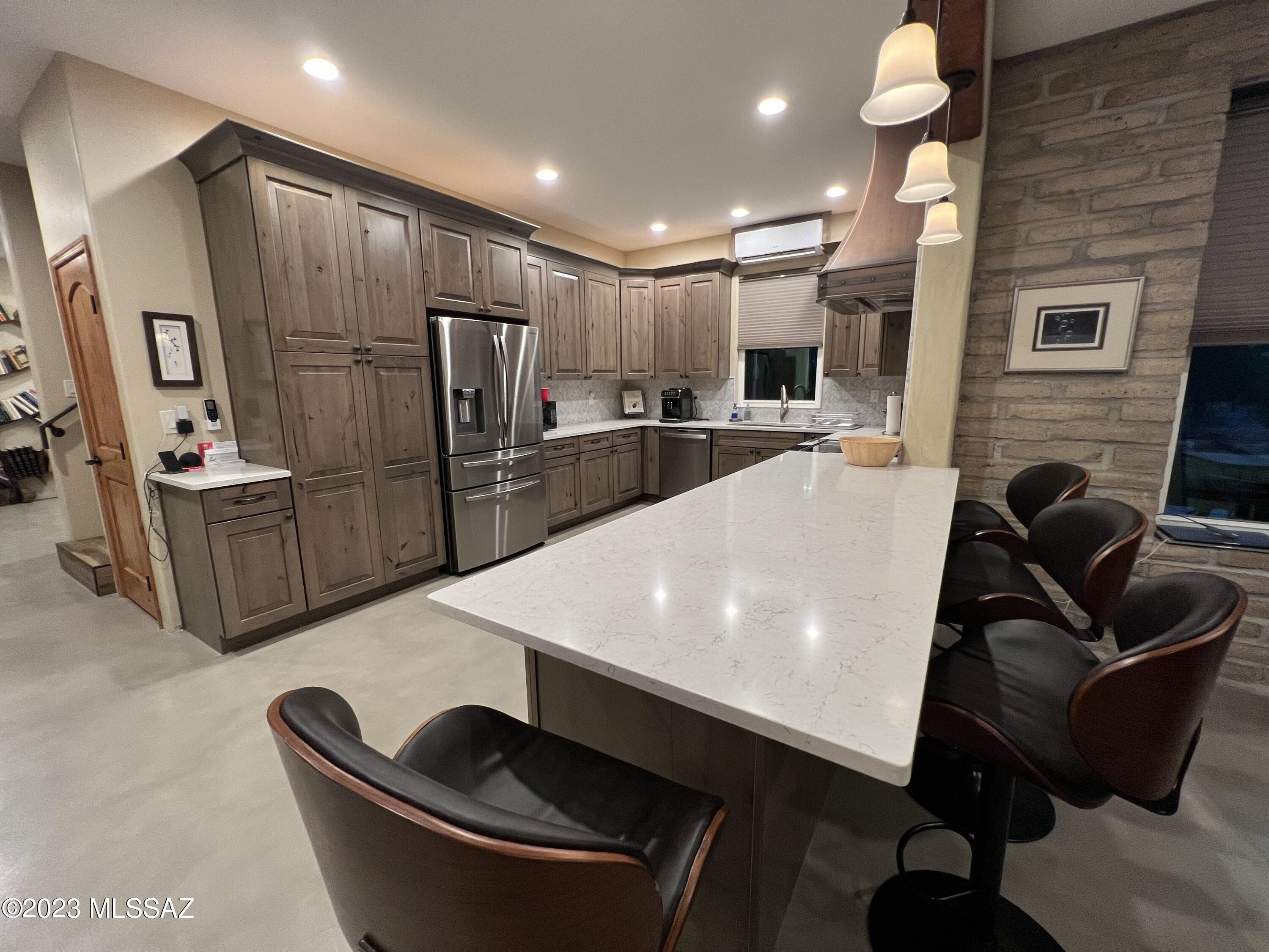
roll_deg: +0.9
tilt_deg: -10.8
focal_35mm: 13
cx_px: 634
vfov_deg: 89.9
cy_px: 476
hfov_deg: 106.2
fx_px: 477
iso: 200
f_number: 1.8
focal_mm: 1.57
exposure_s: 1/60
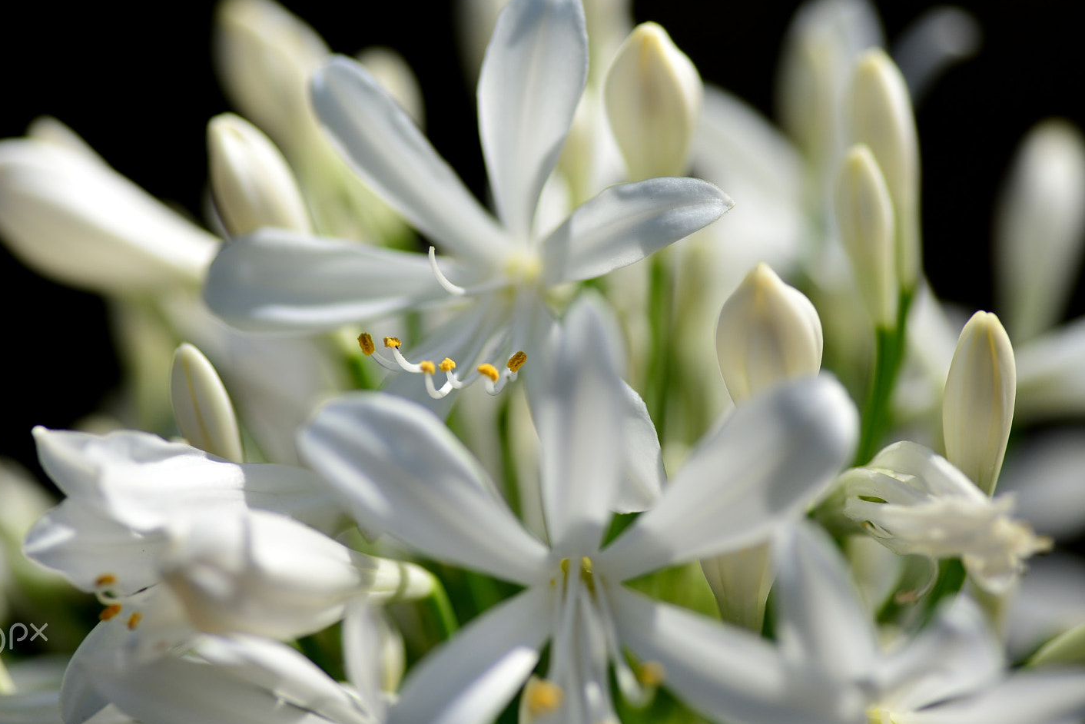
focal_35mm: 102
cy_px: 331
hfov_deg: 20.0
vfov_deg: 13.4
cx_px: 472
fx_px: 3075
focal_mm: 90
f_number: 4
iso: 200
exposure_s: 1/4000
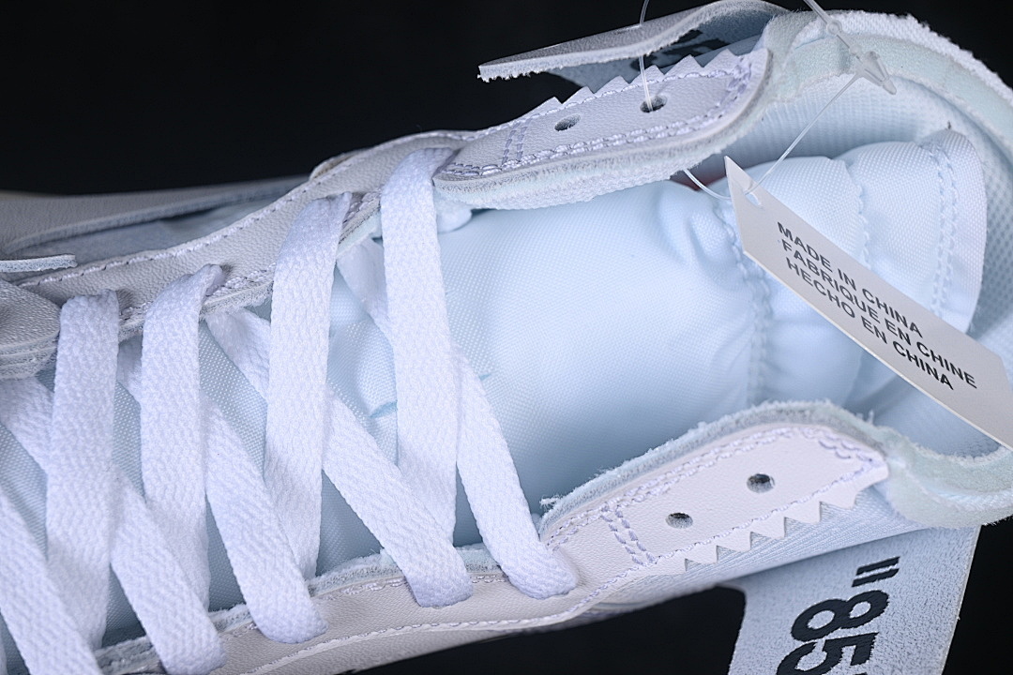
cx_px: 506
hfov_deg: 27.0
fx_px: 2110
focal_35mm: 75
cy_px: 338
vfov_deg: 18.2
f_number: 7.1
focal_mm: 50
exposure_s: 1/80
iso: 160
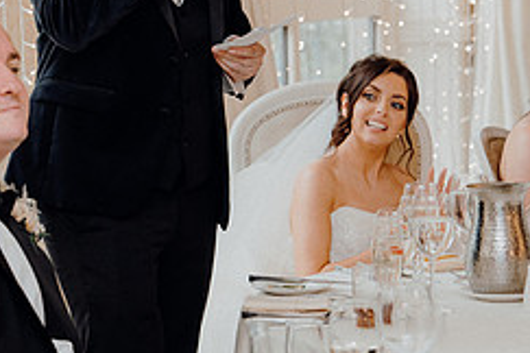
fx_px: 2458
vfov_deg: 8.2
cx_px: 150
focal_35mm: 167
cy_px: 62
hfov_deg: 12.3
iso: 1250
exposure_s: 1/160
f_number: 3.5
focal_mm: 70
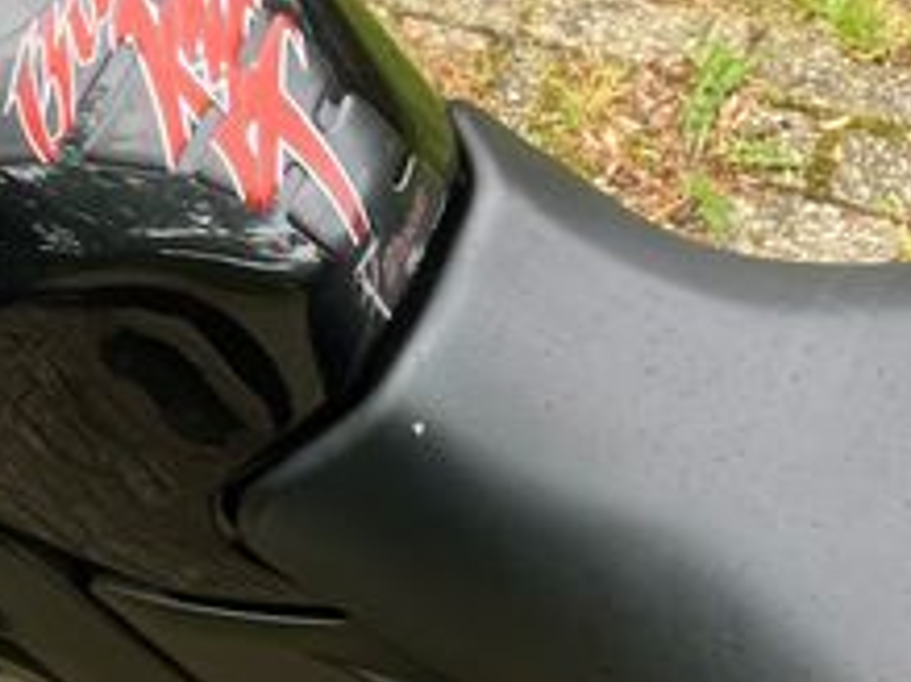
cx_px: 46
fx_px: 2157
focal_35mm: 82
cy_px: 195
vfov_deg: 17.9
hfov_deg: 23.1
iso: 32
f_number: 1.8
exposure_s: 1/121
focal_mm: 3.99
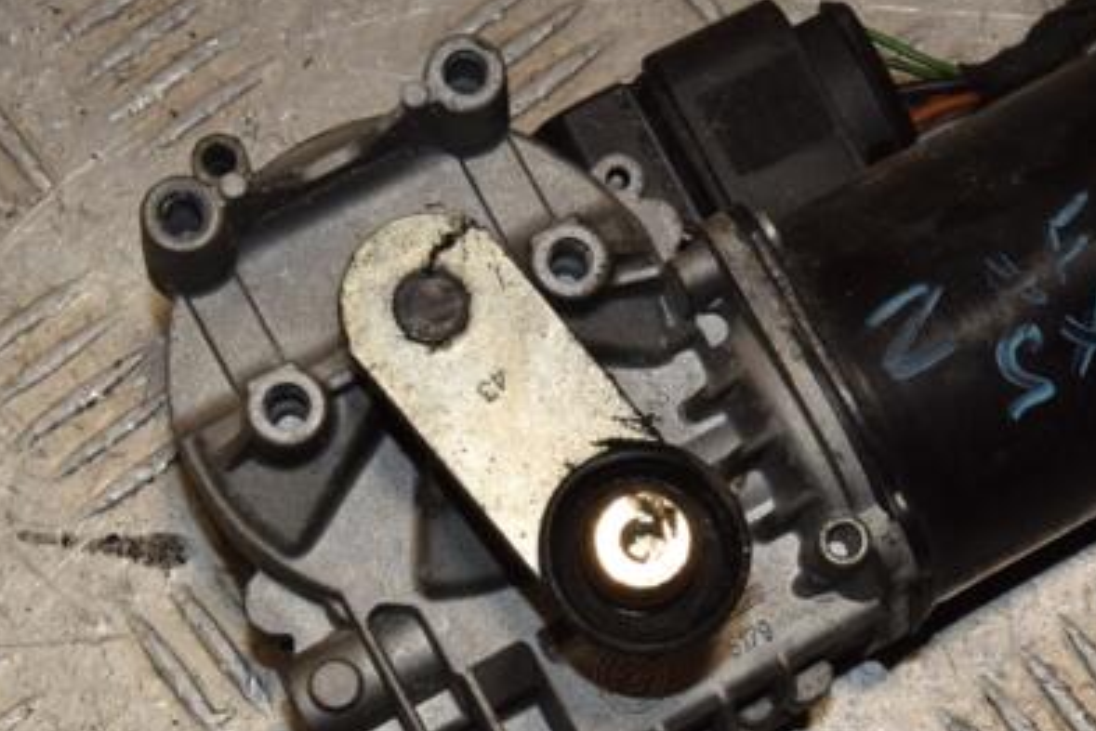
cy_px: 407
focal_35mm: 119
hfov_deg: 17.2
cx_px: 720
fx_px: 3623
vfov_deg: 11.5
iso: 800
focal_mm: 52
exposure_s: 1/200
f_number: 18
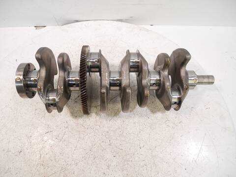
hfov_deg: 71.6
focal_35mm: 24
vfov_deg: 56.8
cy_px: 88
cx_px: 118
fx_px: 164
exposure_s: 1/60
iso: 800
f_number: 3.5
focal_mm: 12
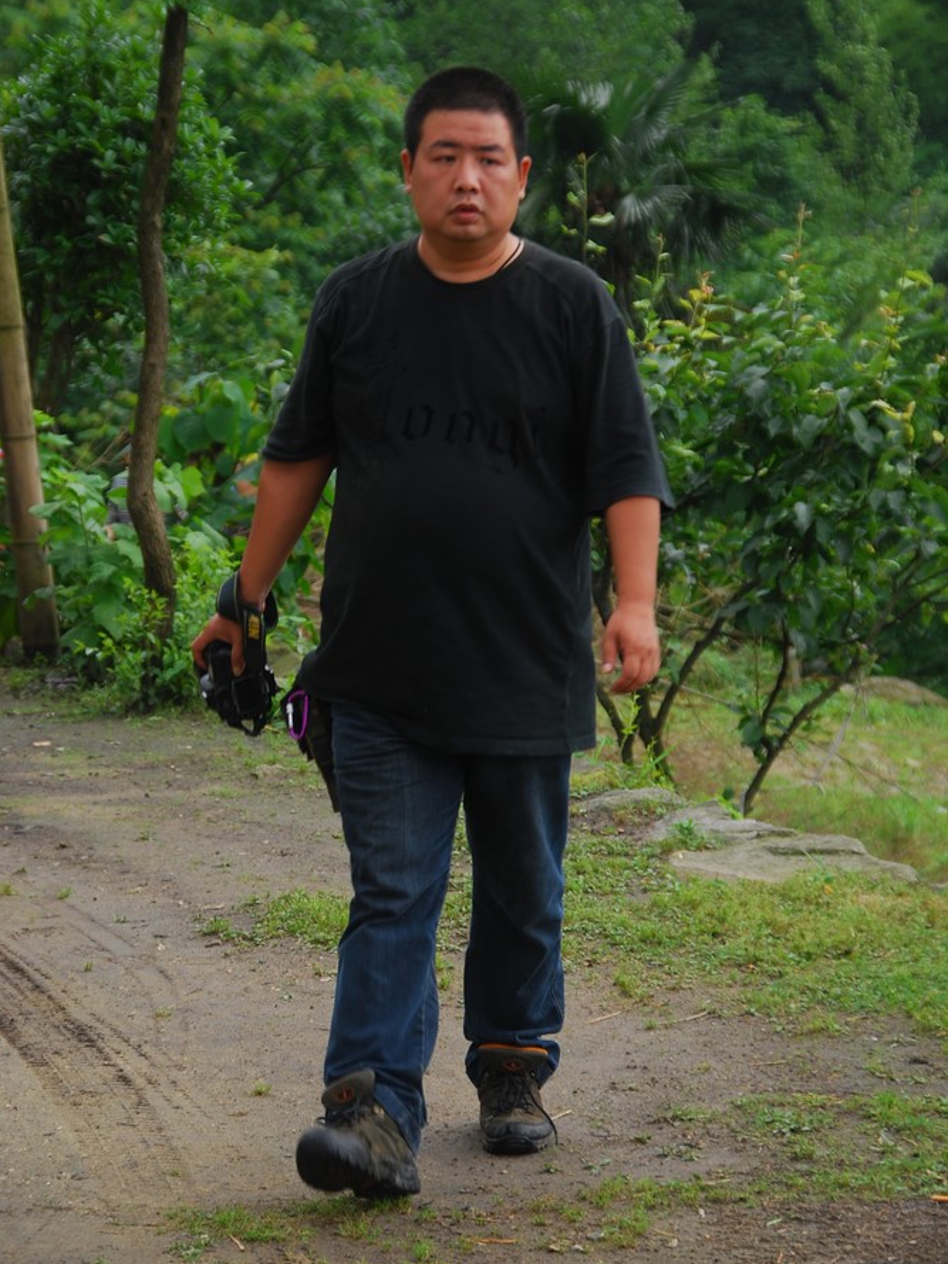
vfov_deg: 15.2
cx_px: 475
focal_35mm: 130
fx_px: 4746
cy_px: 582
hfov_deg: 11.4
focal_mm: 80
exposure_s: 1/60
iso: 100
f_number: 5.6
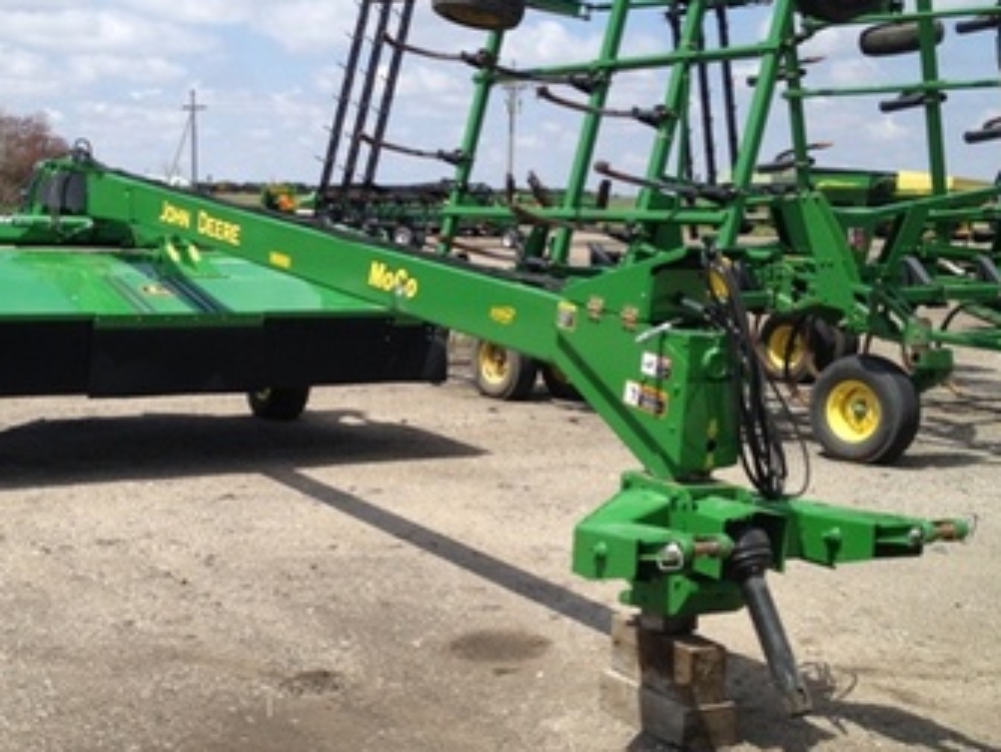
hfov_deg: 33.4
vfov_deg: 25.7
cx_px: 306
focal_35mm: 57
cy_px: 416
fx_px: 1649
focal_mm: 4.28
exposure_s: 1/1842
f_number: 2.4
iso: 50
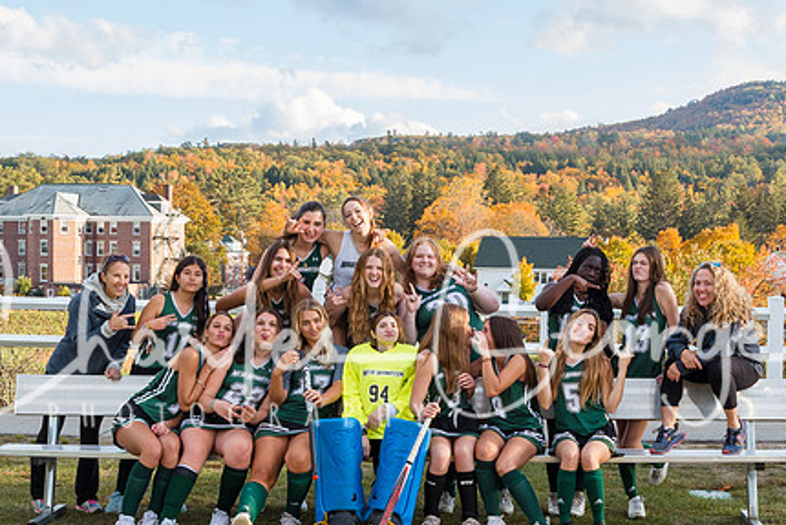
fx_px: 1376
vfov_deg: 21.5
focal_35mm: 63
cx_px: 414
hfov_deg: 31.9
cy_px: 322
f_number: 7.1
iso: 320
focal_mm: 24
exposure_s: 1/125
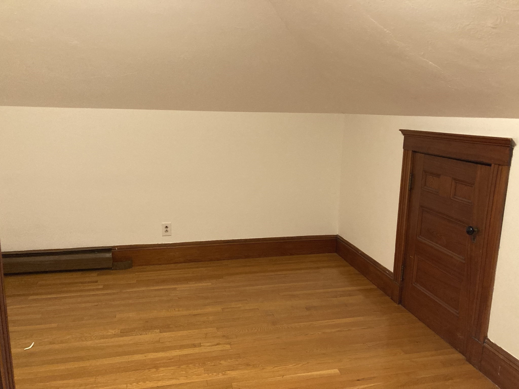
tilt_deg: -9.6
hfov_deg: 63.4
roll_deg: +0.0
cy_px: 194
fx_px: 420
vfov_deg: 49.7
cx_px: 260
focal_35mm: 28
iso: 320
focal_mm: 3.99
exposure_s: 1/40
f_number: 1.8
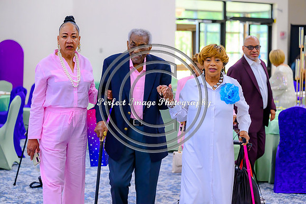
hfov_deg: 26.3
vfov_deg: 17.7
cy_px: 102
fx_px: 655
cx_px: 153
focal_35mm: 77
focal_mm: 77
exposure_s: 1/200
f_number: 2.8
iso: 2800
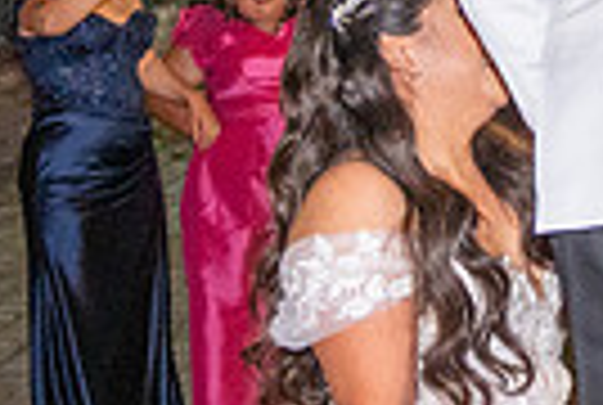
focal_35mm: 138
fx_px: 2317
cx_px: 1099
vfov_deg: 10.0
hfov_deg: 13.3
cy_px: 105
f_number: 5
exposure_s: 1/80
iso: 2500
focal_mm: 28
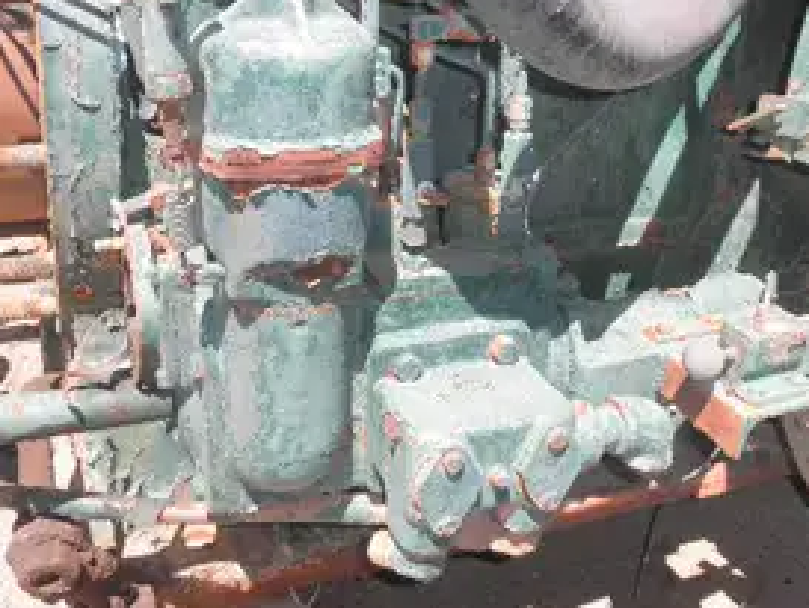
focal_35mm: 41
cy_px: 231
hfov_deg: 45.7
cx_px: 379
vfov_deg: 35.0
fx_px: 959
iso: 64
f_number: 3
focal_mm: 5
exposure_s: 1/400
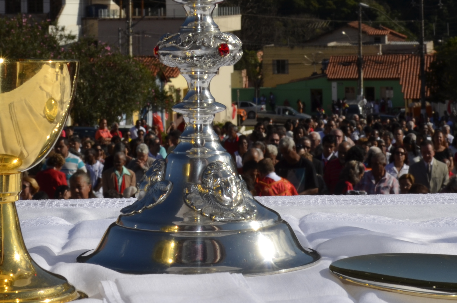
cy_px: -34
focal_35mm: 110
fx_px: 1393
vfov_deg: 12.2
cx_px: 260
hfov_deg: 18.6
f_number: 13
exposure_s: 1/200
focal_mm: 32
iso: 100
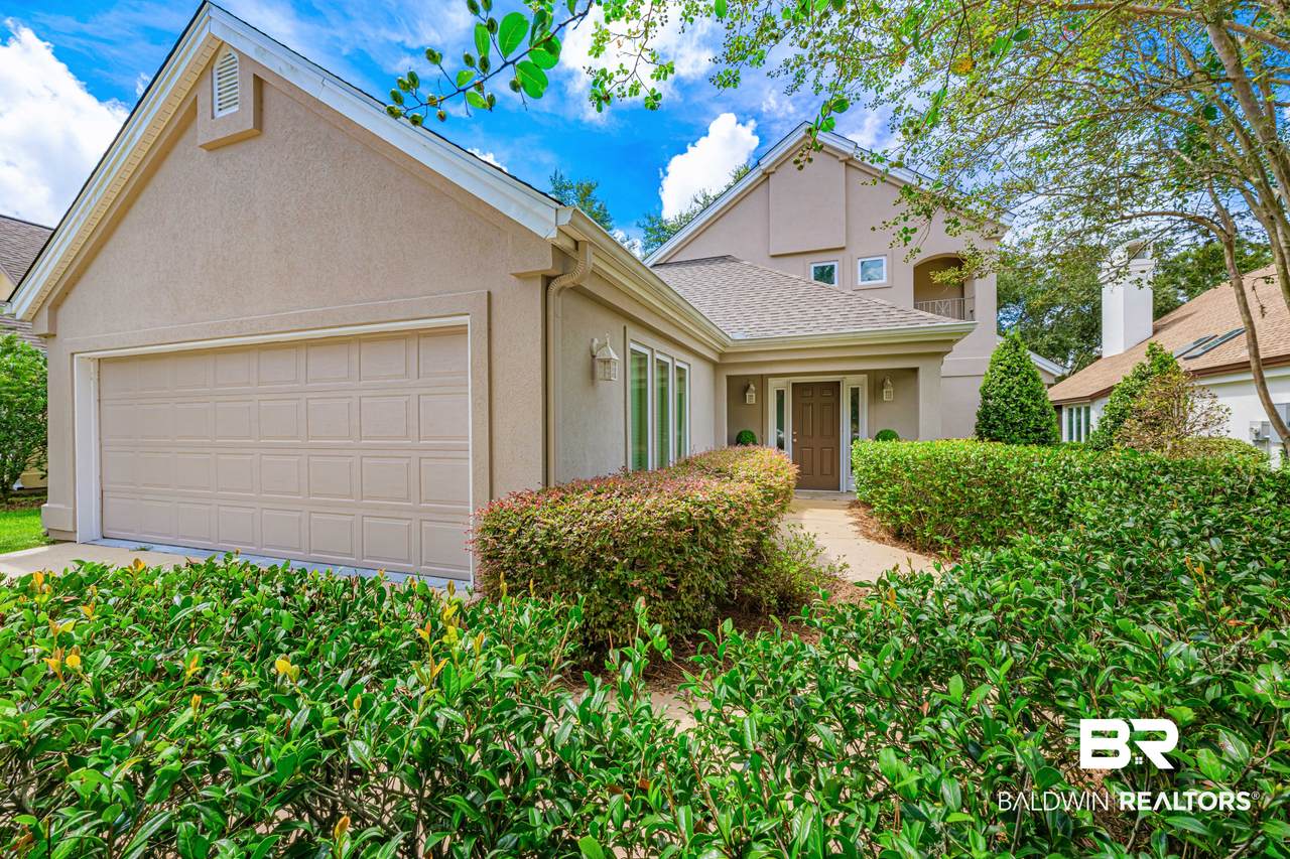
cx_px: 645
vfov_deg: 81.2
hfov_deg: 104.3
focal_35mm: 14
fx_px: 502
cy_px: 430
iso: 400
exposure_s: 1/320
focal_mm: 14
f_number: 11
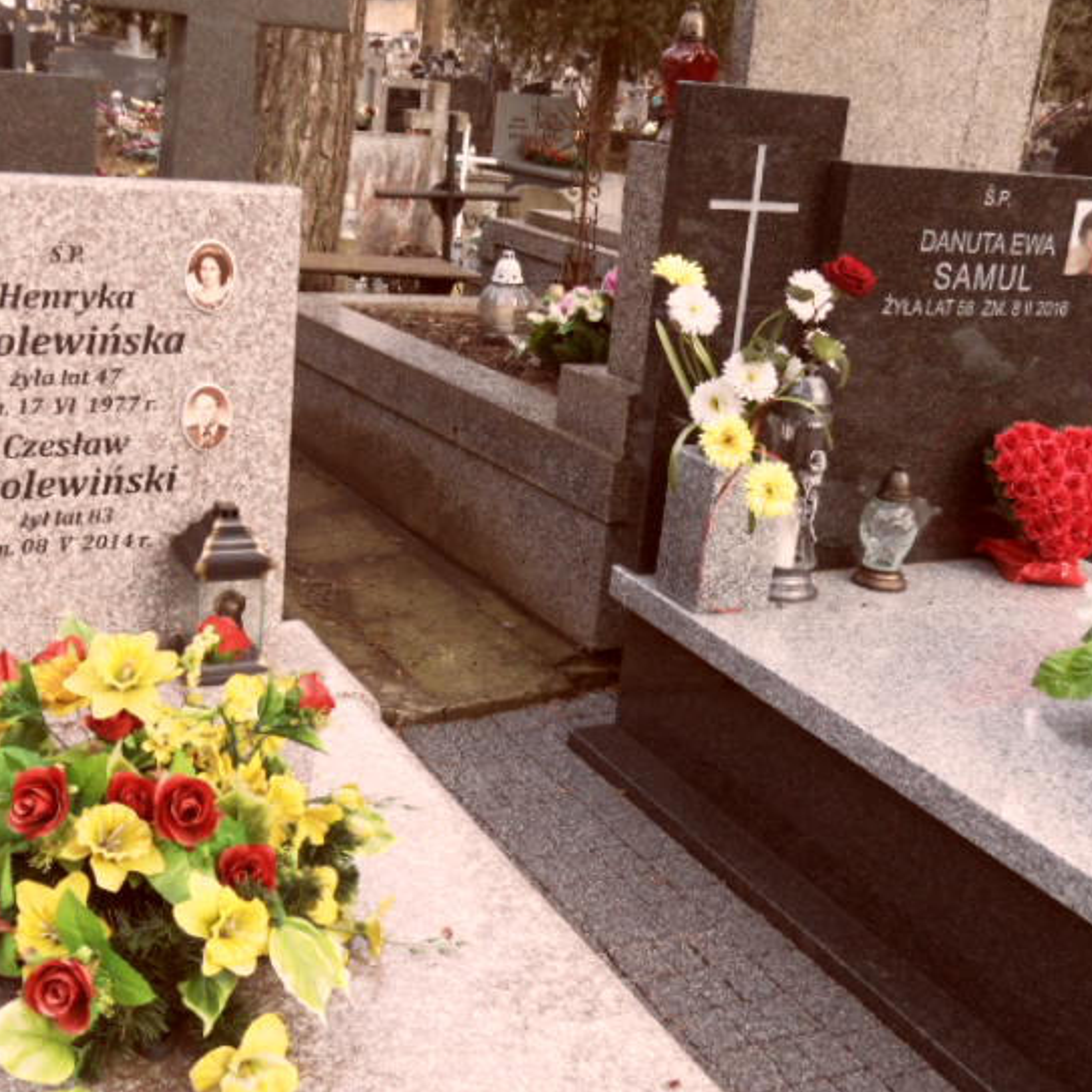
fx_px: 1428
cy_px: 531
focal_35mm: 40
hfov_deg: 41.7
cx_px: 461
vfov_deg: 41.9
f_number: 3.2
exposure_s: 1/90
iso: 80
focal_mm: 3.9
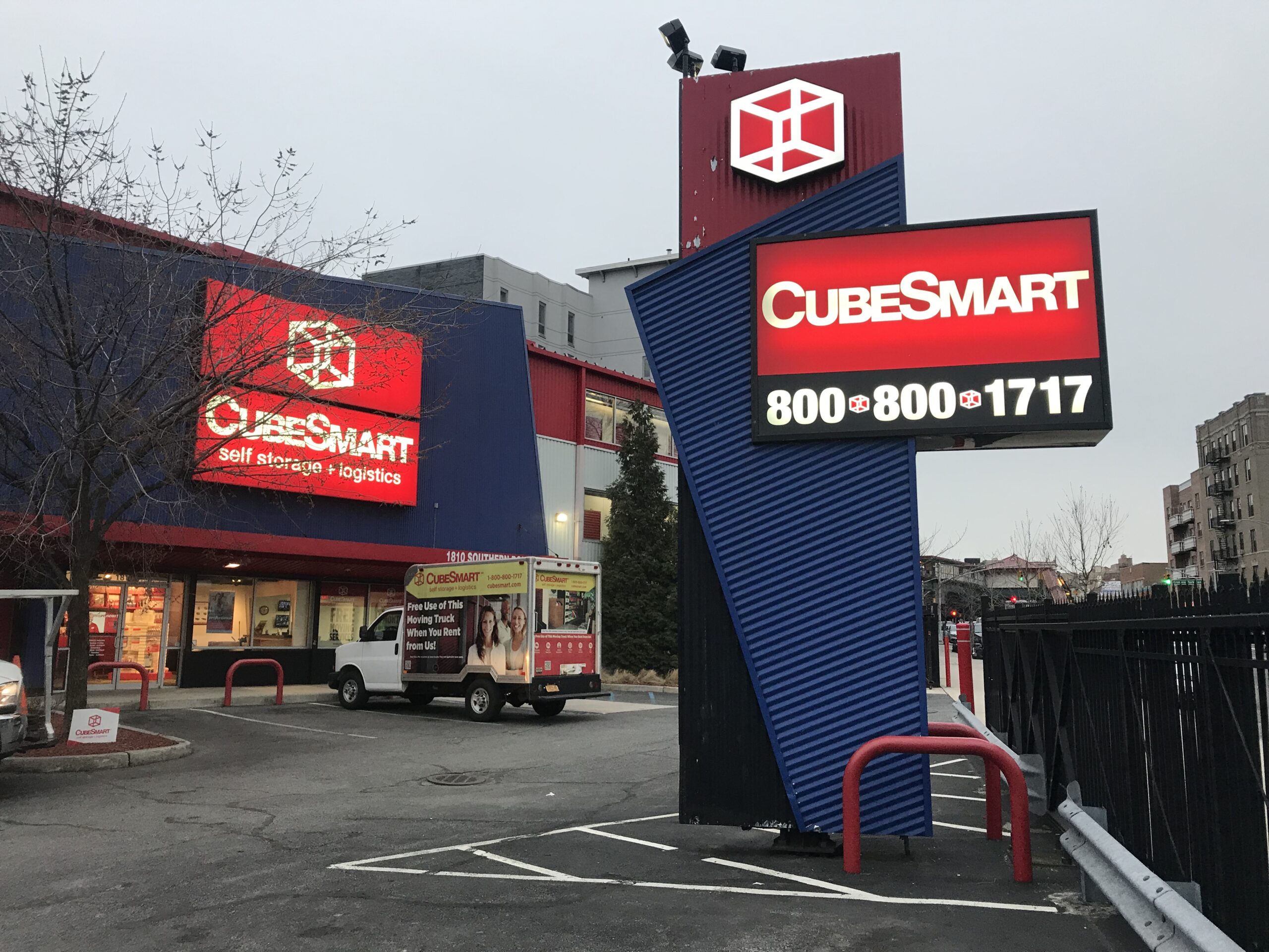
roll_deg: -1.2
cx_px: 634
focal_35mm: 28
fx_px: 1026
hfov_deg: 63.4
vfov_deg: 49.7
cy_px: 476
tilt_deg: +7.8
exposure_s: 1/40
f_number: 1.8
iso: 25
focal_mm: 3.99
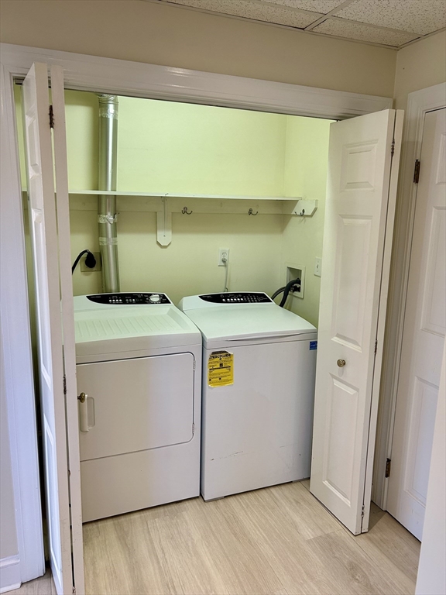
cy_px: 298
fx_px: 447
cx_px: 223
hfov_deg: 53.1
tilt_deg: -11.1
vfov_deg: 67.3
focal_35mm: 26
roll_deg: -1.1
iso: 125
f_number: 1.5
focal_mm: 5.7
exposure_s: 1/120
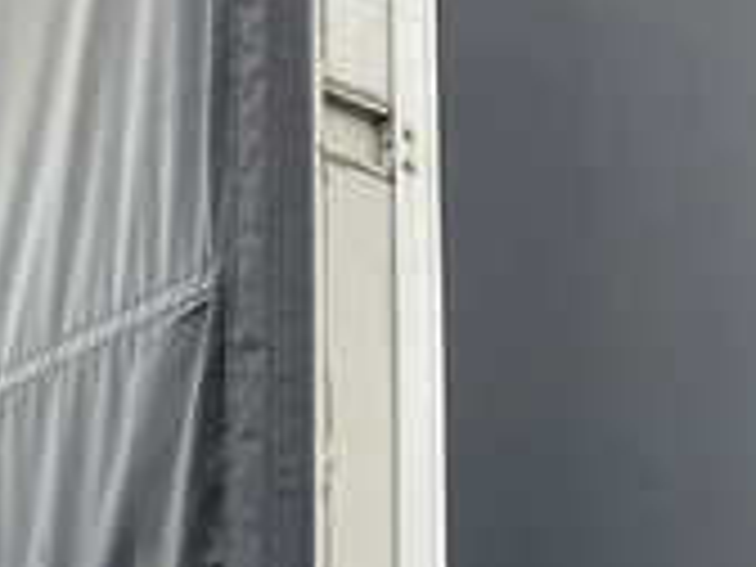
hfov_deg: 25.8
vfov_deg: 21.1
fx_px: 1507
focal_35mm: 69
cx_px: 855
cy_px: 446
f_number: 1.8
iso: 25
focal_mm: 3
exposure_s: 1/365
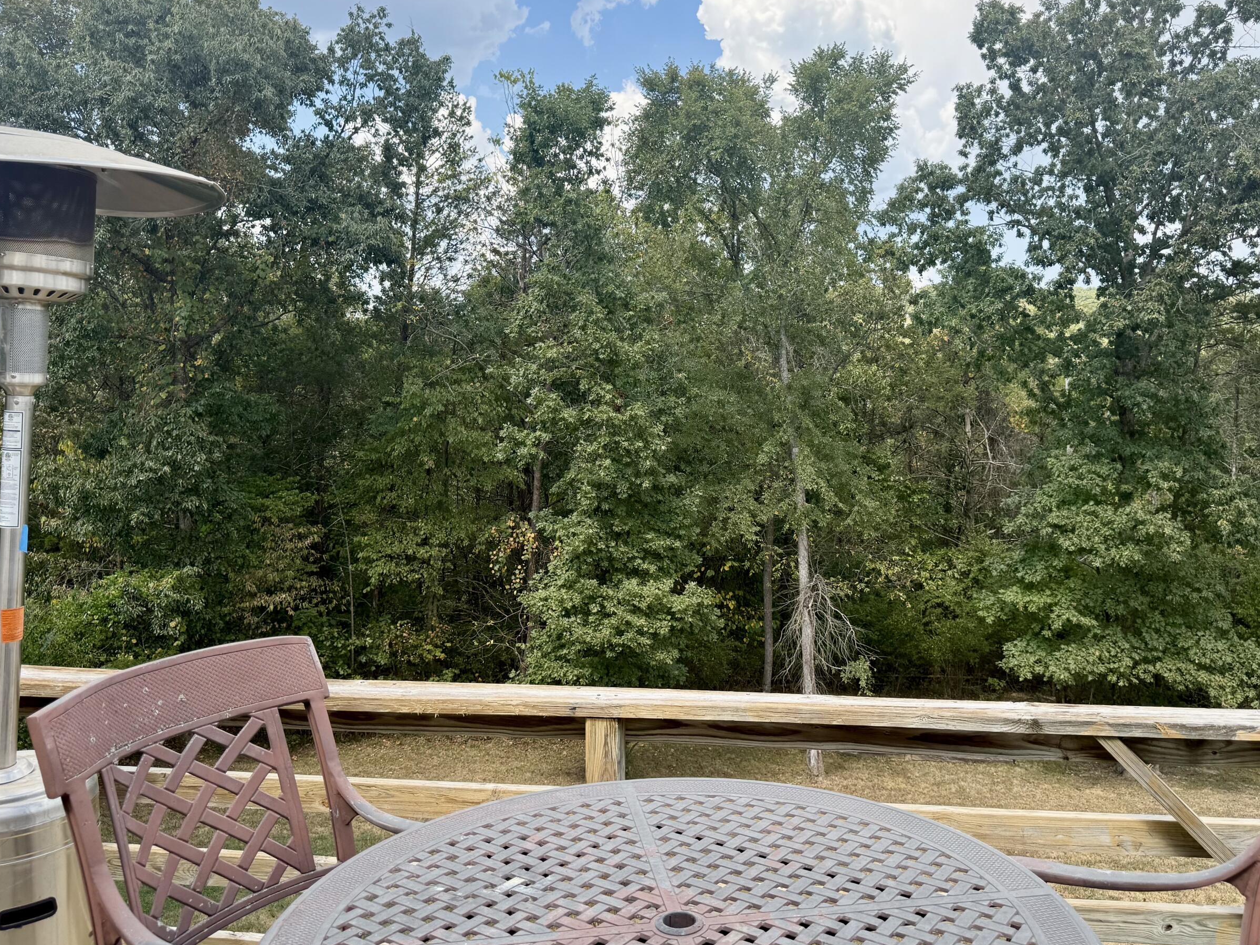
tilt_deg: -3.7
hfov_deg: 59.9
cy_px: 433
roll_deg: +0.4
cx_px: 687
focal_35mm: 30
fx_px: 1092
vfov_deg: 46.7
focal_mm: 6.76
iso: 100
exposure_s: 1/1437
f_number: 1.78
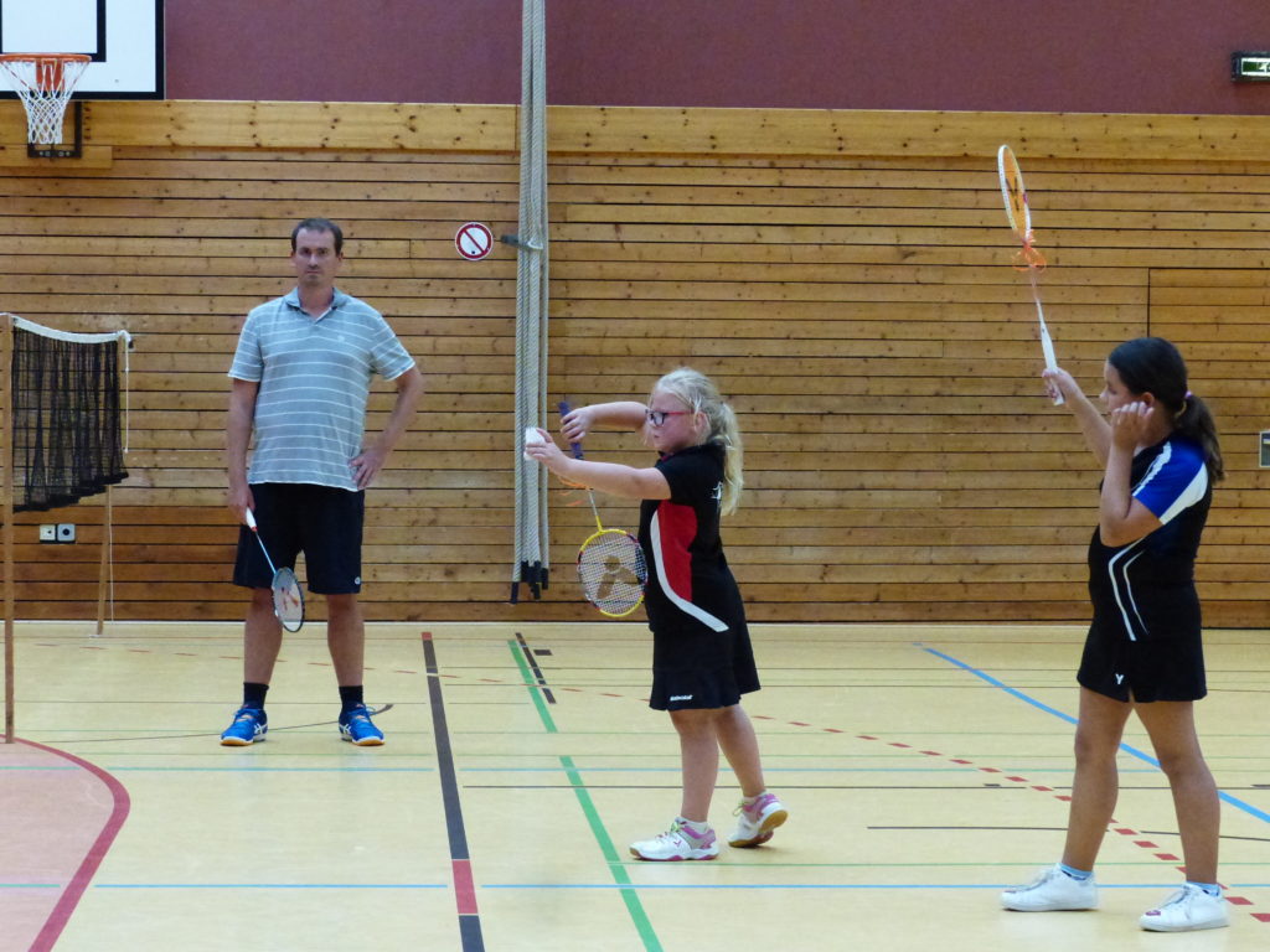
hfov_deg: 19.3
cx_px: 635
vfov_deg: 14.5
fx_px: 3742
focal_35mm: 102
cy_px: 476
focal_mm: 18.3
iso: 1600
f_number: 4
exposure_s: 1/250
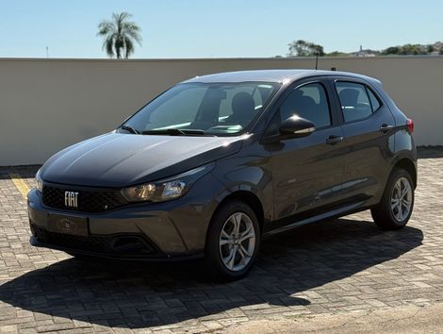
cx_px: 222
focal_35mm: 48
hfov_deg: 39.6
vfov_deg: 30.3
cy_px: 167
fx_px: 615
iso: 100
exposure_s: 1/5587
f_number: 1.78
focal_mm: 6.76
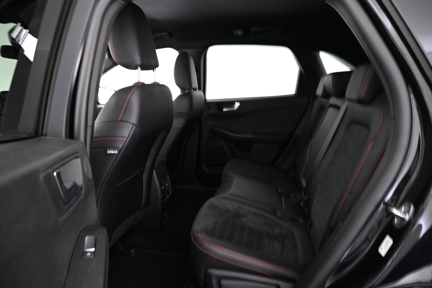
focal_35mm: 24
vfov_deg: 53.1
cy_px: 144
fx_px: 288
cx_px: 216
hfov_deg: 73.7
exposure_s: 1/10
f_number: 3.5
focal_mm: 16
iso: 1600
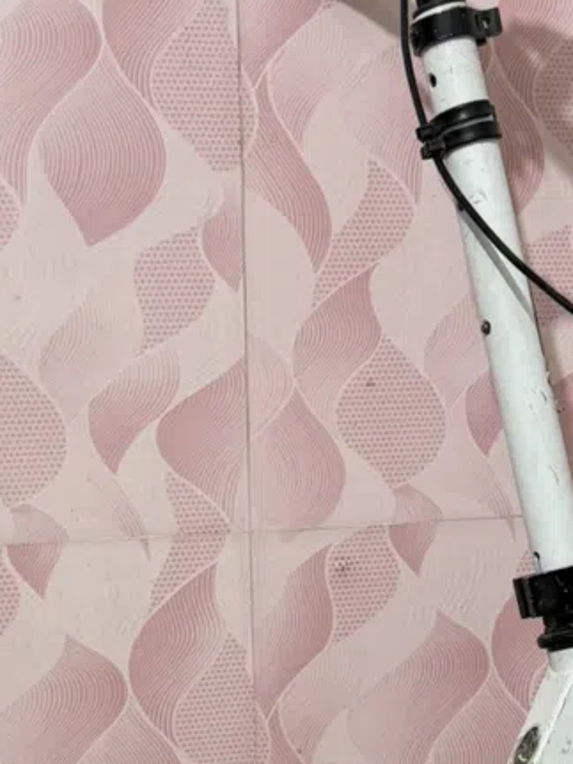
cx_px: 98
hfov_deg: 19.1
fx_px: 1678
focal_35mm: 76
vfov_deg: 24.5
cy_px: 760
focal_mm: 6.76
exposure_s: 1/60
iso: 250
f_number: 1.78
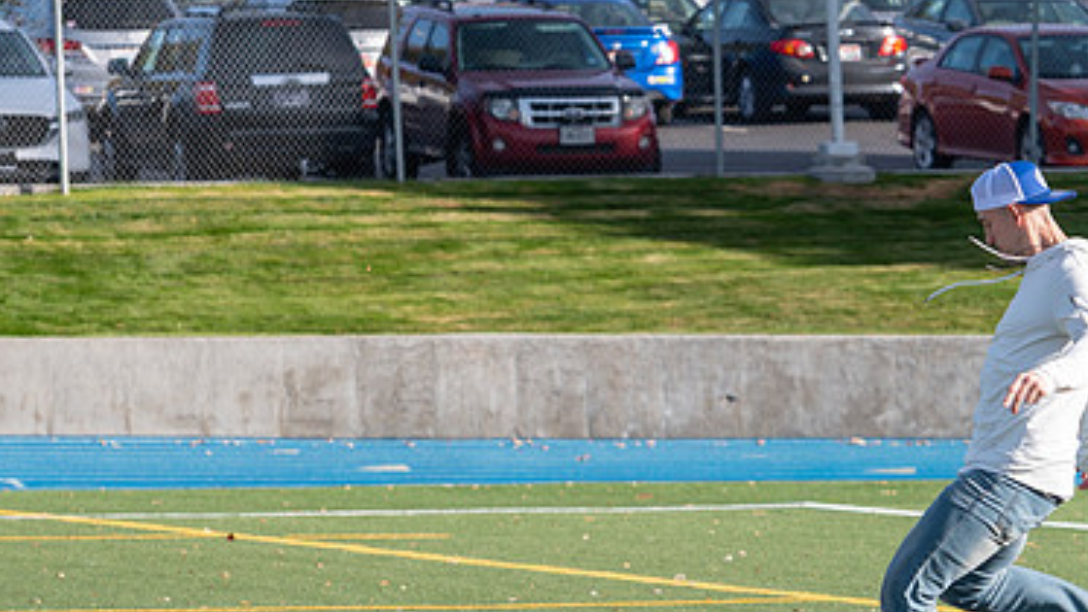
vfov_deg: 4.2
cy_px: 414
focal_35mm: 288
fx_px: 8310
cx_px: 1012
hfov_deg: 7.5
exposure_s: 1/640
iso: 160
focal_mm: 140
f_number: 5.6
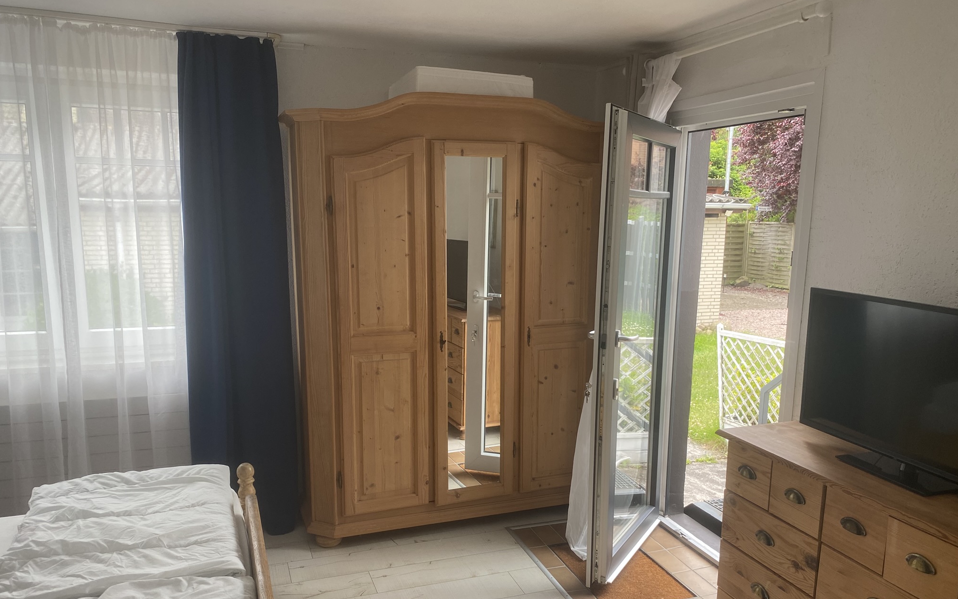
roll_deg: -0.9
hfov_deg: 66.5
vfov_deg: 44.4
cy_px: 344
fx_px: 731
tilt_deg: -11.1
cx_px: 477
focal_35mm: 28
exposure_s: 1/121
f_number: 1.8
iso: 64
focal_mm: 4.25
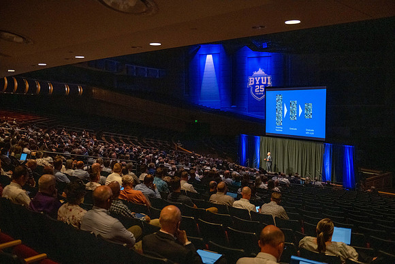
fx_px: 384
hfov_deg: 54.4
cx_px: 198
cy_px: 132
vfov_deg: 37.9
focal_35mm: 35
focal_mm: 35
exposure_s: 1/320
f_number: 2.8
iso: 2000
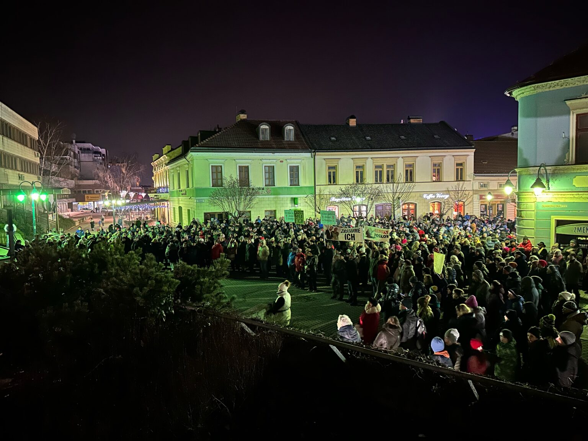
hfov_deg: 71.6
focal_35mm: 24
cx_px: 294
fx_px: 408
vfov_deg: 56.8
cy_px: 220
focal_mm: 6.86
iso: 1250
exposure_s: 1/9
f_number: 1.78
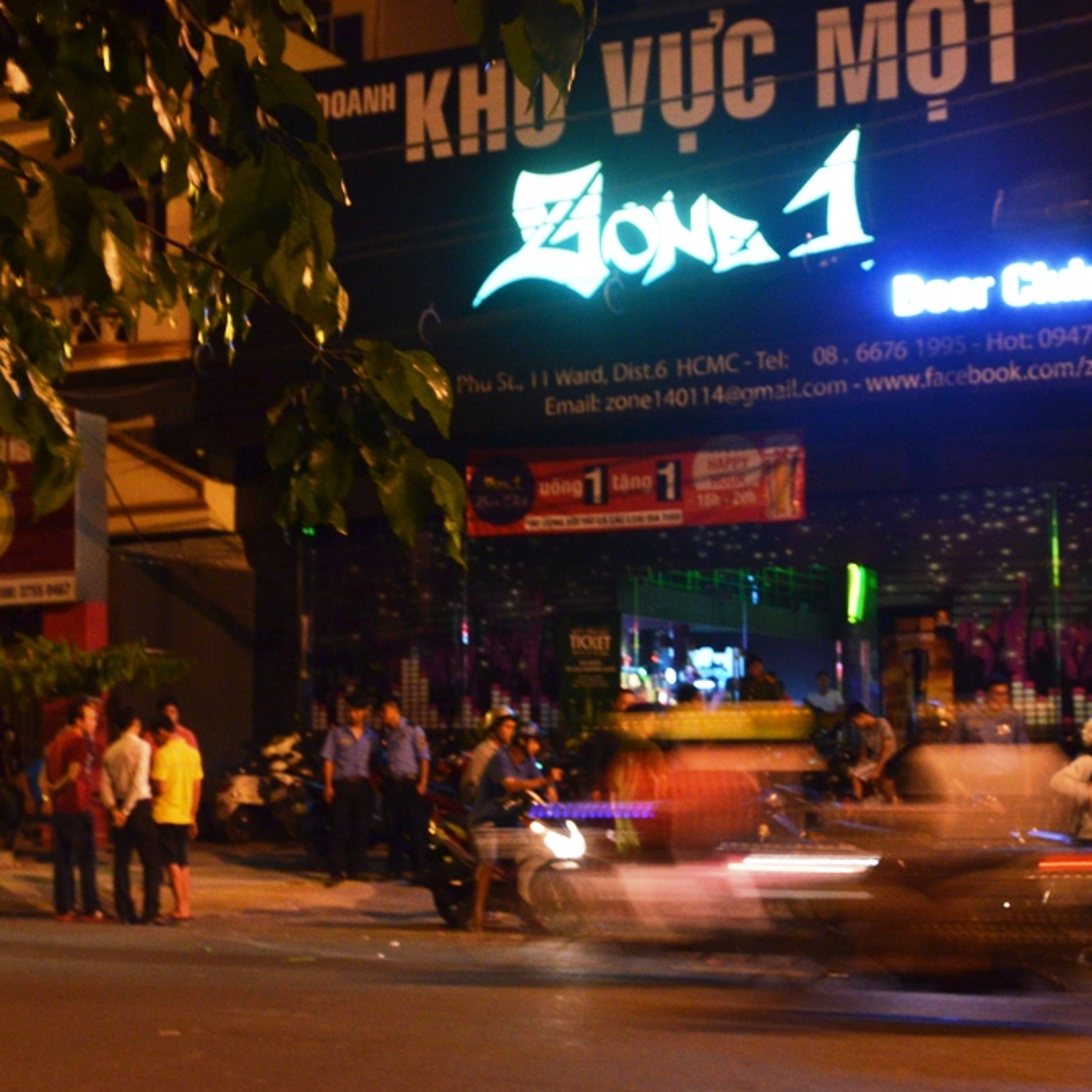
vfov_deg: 27.7
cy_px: 546
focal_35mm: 62
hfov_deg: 27.7
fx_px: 2213
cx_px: 574
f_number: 7.1
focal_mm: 32
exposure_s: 1/8
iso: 2000
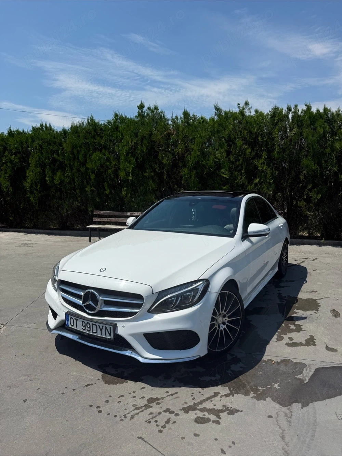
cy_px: 228
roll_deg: -0.2
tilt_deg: -8.2
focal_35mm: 24
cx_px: 171
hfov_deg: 56.8
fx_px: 316
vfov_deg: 71.6
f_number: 1.78
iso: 80
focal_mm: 6.76
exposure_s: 1/9091
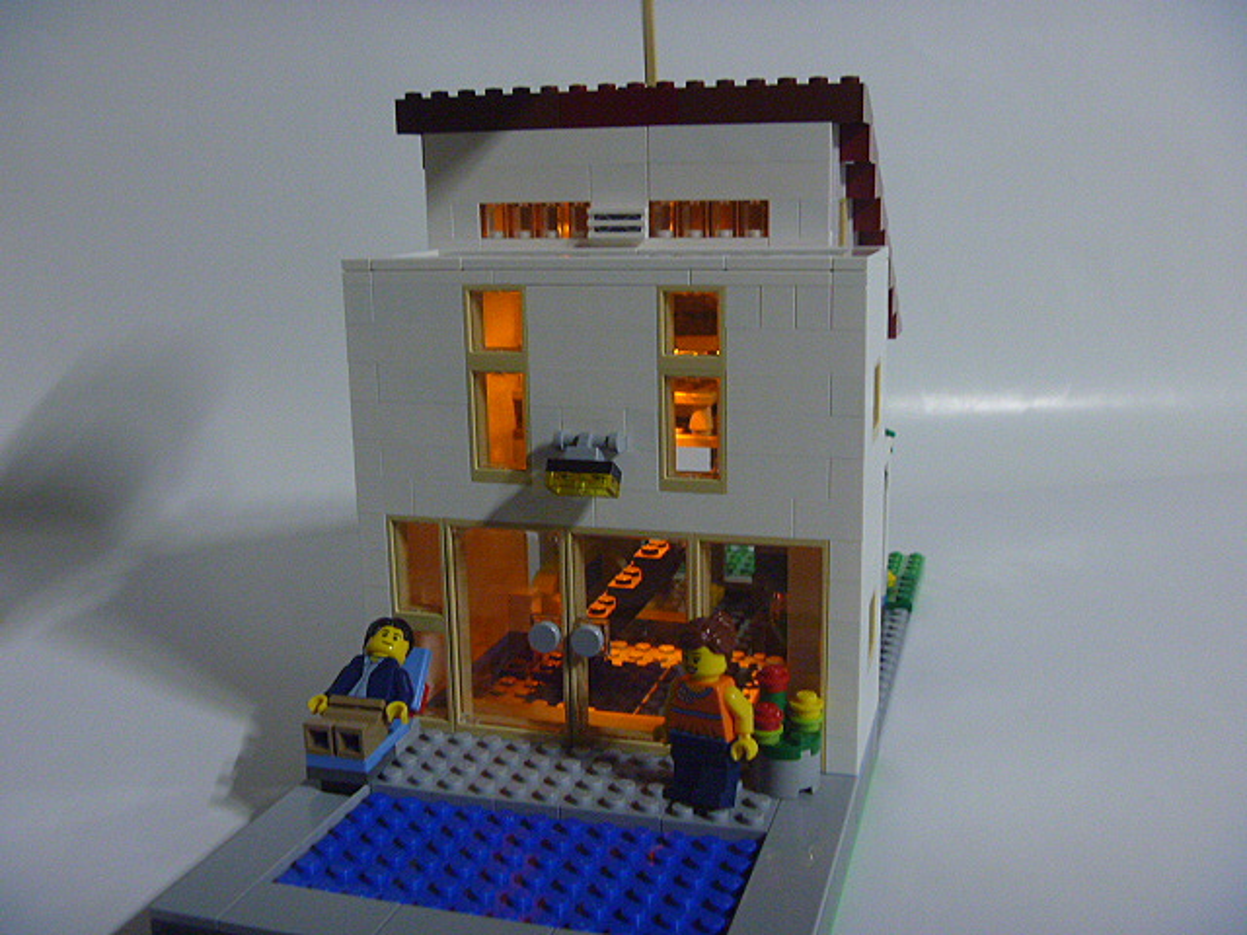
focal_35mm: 35
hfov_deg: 52.6
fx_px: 1261
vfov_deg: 40.7
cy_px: 468
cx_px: 624
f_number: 3.5
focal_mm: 6.3
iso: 400
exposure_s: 1/4
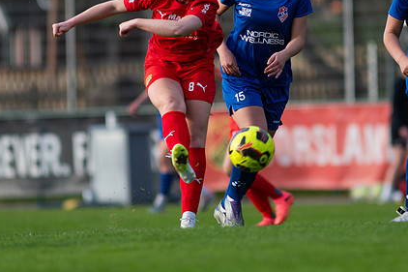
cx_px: 224
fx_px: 7012
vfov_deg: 2.2
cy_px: 90
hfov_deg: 3.3
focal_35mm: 619
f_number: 3.2
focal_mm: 300
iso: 200
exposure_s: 1/1600
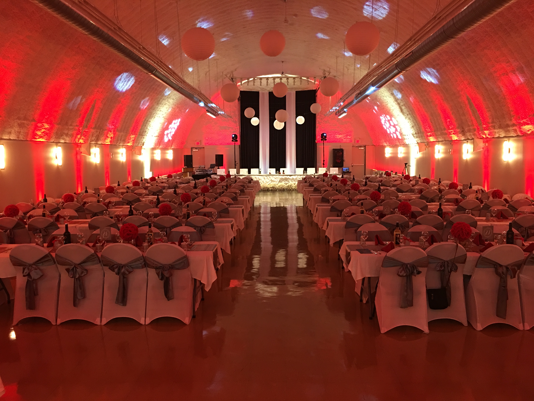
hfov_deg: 61.7
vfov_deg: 48.2
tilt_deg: -5.5
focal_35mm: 29
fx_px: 447
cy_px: 200
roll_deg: -0.4
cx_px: 267
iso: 80
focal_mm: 4.15
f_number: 2.2
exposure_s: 1/15
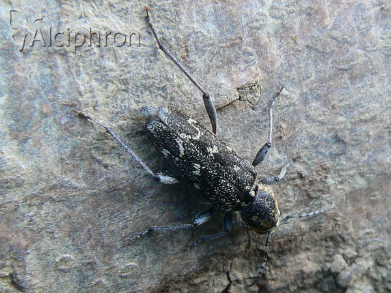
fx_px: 407
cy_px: 146
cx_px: 196
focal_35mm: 36
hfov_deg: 51.4
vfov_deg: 39.7
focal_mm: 6
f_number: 3.2
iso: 80
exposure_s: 1/60
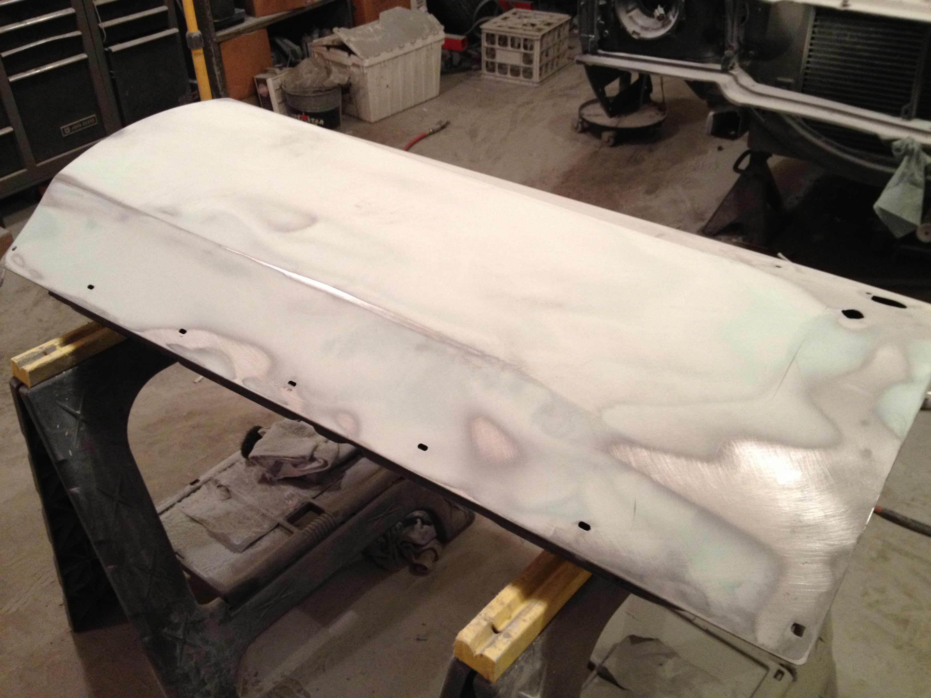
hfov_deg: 52.6
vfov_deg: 40.7
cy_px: 349
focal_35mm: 35
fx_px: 941
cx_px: 466
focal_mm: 4.28
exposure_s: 1/20
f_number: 2.4
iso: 200
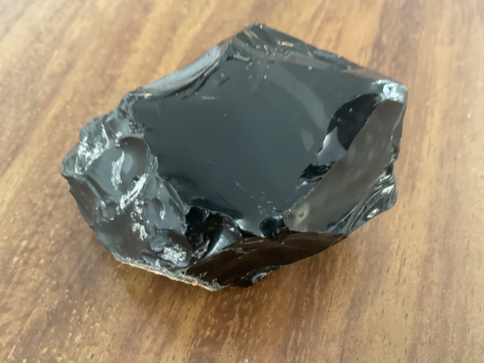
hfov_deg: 61.7
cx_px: 242
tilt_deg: -53.2
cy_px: 182
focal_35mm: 29
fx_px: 405
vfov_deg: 48.2
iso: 320
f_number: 1.8
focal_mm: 3
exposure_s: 1/30
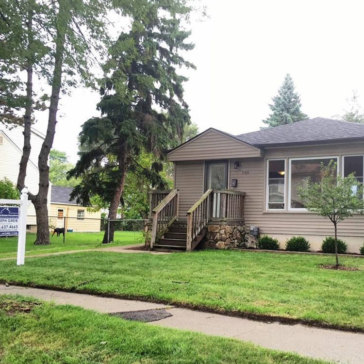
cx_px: 214
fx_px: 416
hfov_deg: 47.0
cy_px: 182
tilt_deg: +4.4
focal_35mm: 35
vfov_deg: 47.2
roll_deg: -2.0
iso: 40
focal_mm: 4.15
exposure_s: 1/120
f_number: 2.2
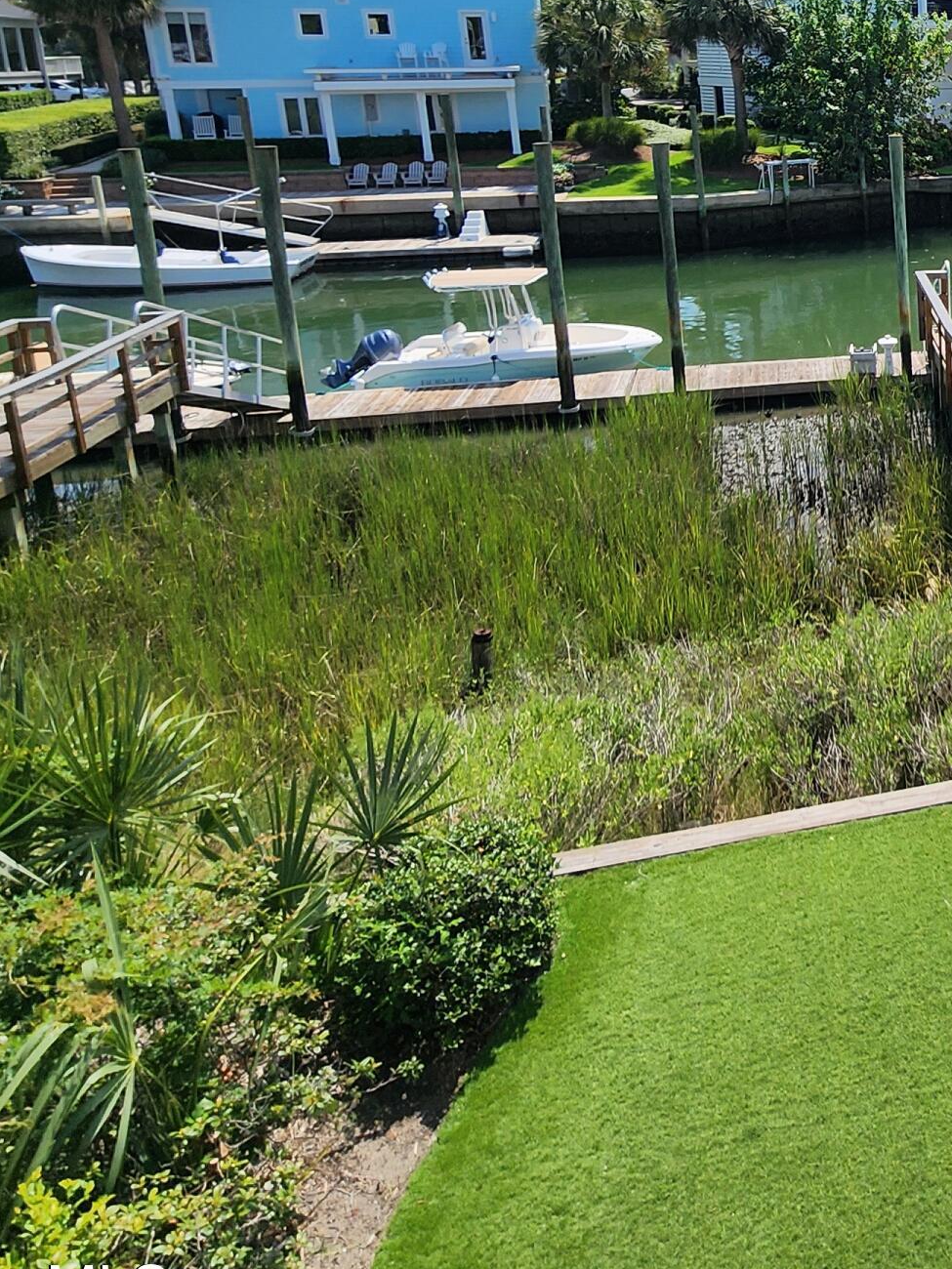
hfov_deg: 35.6
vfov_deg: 56.5
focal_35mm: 30
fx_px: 1100
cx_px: 1167
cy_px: 291
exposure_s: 1/2961
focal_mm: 2.2
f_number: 2.2
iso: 50
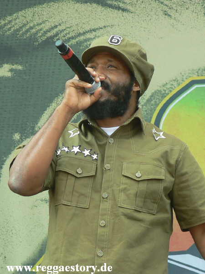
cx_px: 102
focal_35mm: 113
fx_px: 892
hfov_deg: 13.1
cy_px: 137
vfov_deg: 17.4
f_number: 3.2
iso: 64
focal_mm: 19.5
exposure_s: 1/100
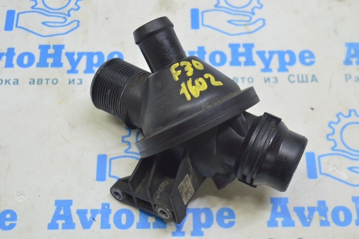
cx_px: 180
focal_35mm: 52
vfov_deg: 25.7
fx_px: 523
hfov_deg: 37.9
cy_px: 120
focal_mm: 35
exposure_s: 1/20
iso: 400
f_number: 5.6
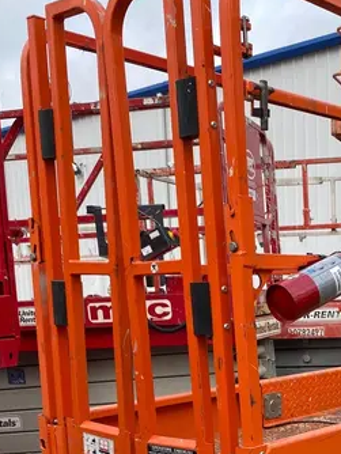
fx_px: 748
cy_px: 447
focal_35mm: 57
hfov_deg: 24.2
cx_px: 361
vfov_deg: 31.4
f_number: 1.8
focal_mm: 4.25
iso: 32
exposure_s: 1/487
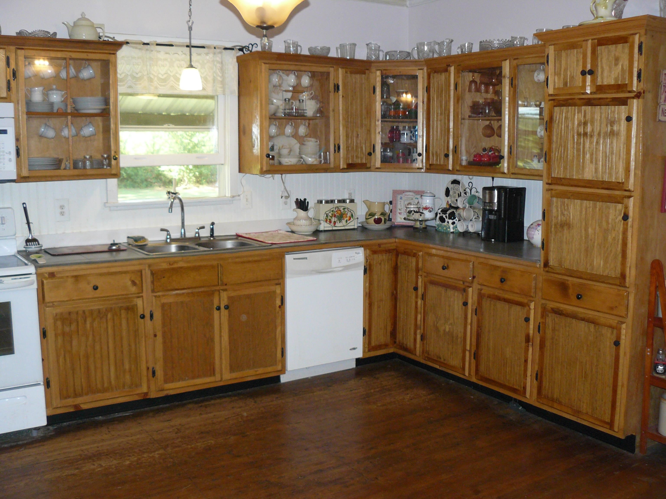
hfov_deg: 51.4
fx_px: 693
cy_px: 250
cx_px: 333
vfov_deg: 39.7
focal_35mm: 36
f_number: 2.8
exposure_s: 1/50
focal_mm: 6
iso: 200
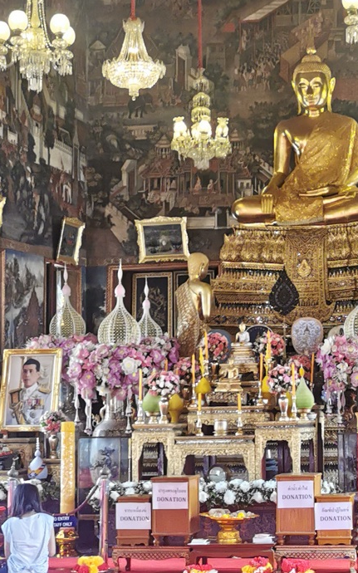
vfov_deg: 24.9
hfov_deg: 15.5
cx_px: 327
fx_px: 1296
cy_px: 252
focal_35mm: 83
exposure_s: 1/120
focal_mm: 5.56
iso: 80
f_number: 1.6
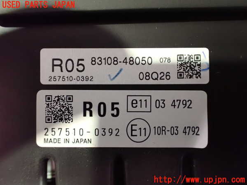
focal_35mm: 30
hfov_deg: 60.0
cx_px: 124
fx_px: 214
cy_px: 92
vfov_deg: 46.8
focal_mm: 5.4
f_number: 2.3
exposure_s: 1/20
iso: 1600
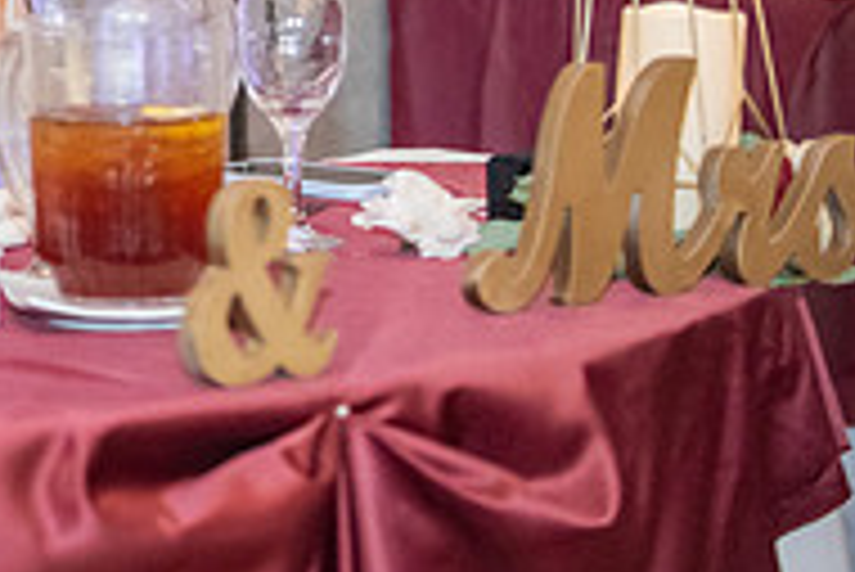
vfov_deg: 4.3
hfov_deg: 6.3
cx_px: -446
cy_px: -160
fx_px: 7629
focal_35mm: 321
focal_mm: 105
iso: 3200
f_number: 2.8
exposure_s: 1/250
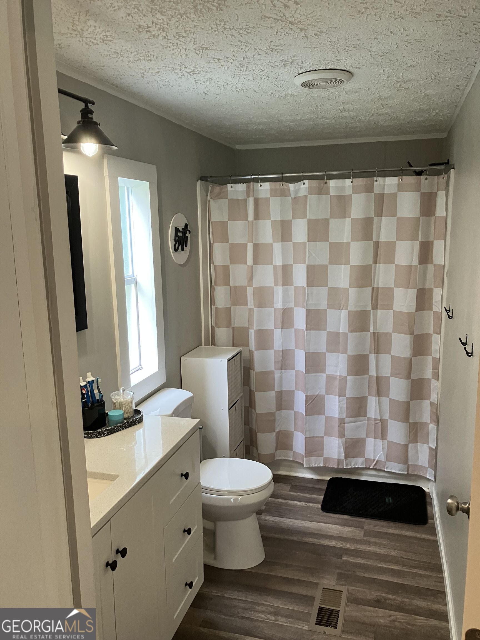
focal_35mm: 28
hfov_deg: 49.7
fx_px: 518
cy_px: 320
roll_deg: +1.6
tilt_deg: -9.9
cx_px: 240
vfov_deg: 63.4
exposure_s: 1/60
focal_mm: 3.99
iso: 125
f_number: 1.8
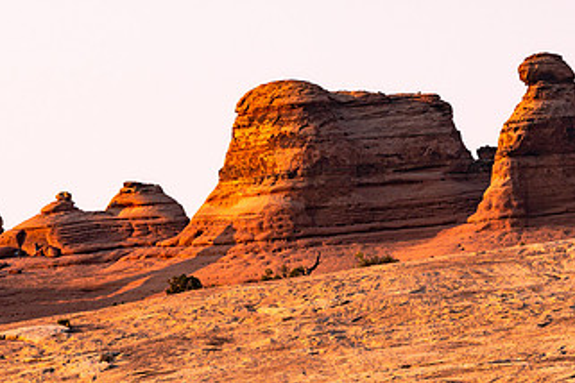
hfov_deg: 3.7
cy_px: 341
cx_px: 154
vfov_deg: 2.5
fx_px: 8880
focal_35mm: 556
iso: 100
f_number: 13
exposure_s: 1/125
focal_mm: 205
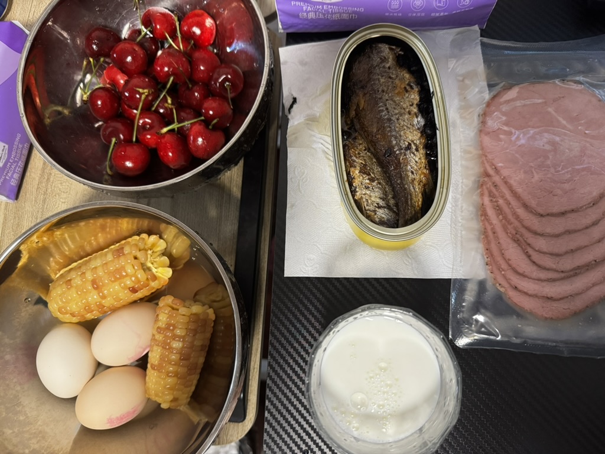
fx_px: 419
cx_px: 302
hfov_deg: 71.6
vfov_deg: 56.8
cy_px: 227
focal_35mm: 24
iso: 500
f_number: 1.78
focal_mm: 6.76
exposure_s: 1/50
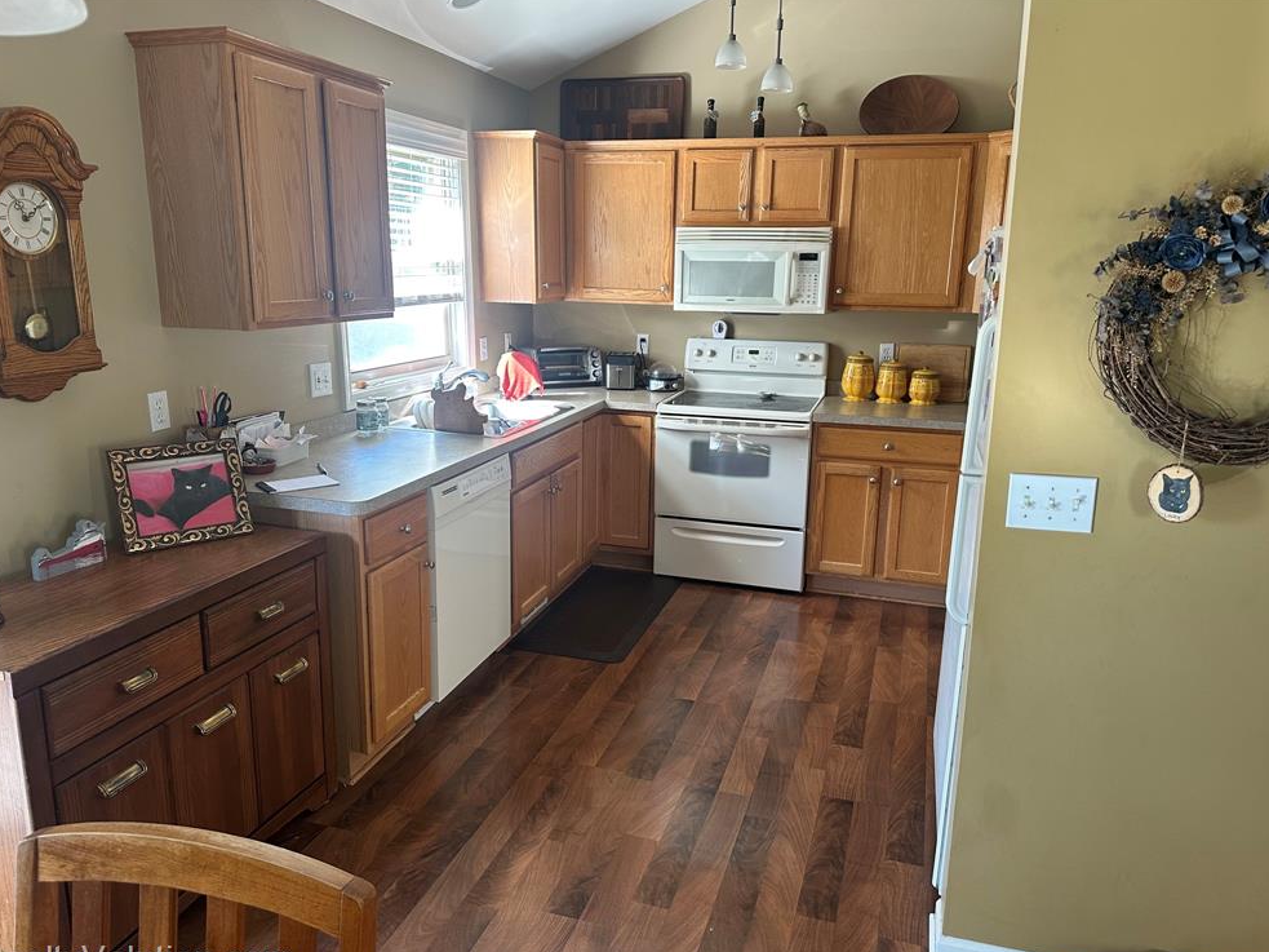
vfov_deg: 54.9
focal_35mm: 25
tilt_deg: -13.5
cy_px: 490
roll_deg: -1.0
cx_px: 633
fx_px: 916
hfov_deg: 69.4
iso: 160
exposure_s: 1/60
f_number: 1.78
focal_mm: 6.86
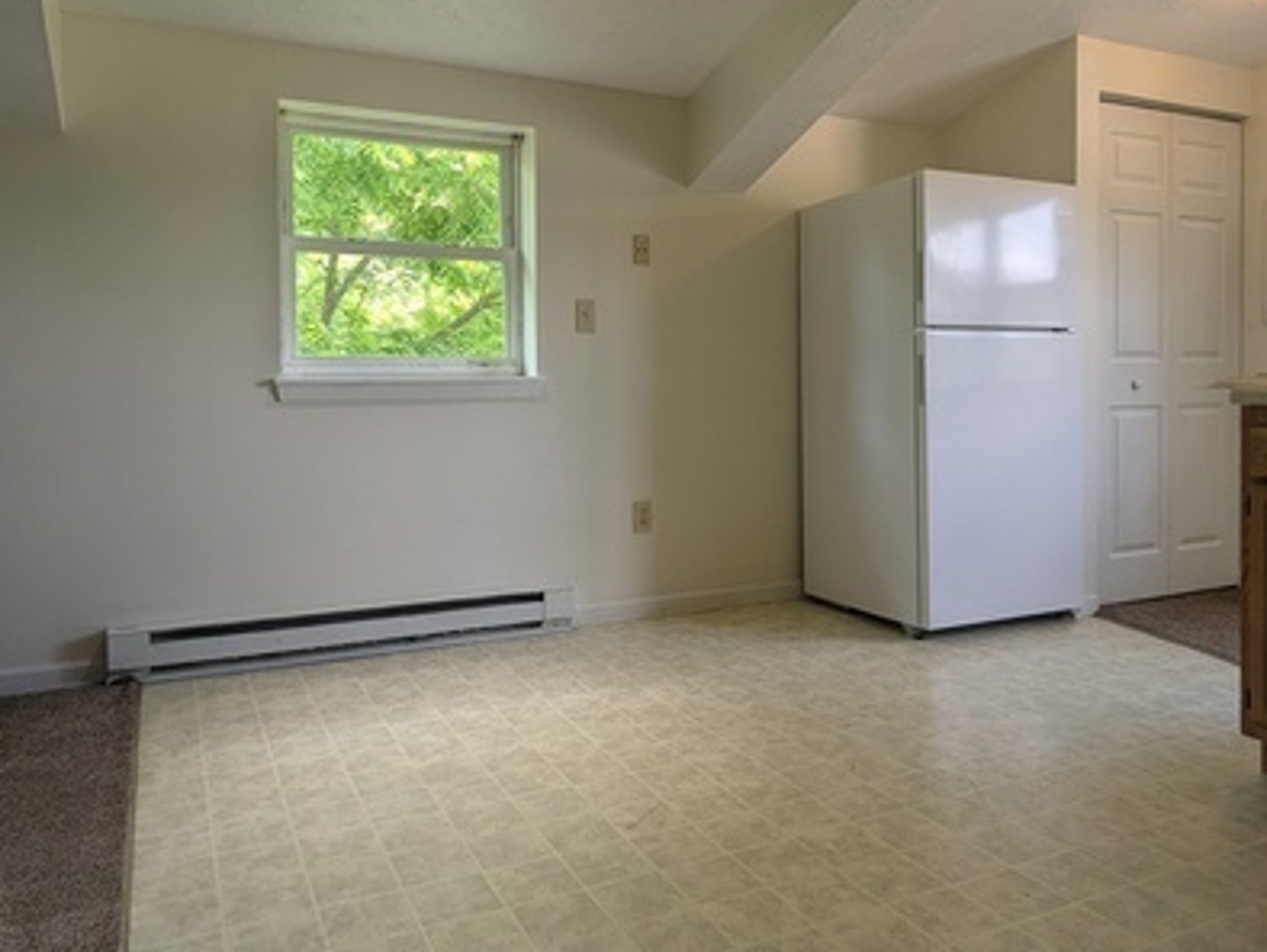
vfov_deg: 51.2
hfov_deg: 65.2
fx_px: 989
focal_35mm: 27
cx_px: 672
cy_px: 402
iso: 51
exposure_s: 1/60
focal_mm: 2.35
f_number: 2.2
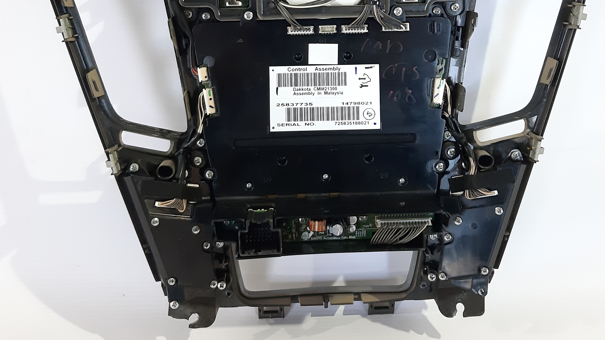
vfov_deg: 23.0
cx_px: 315
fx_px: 802
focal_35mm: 50
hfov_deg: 41.3
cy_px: 6
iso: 200
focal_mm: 3.93
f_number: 1.7
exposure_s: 1/50
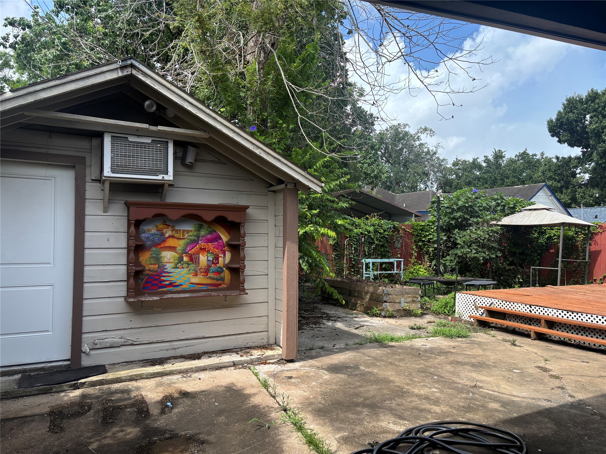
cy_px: 227
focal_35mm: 26
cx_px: 303
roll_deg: -2.0
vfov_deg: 53.1
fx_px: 455
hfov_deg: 67.3
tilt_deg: +3.1
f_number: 1.6
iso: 50
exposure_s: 1/1381
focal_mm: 5.96
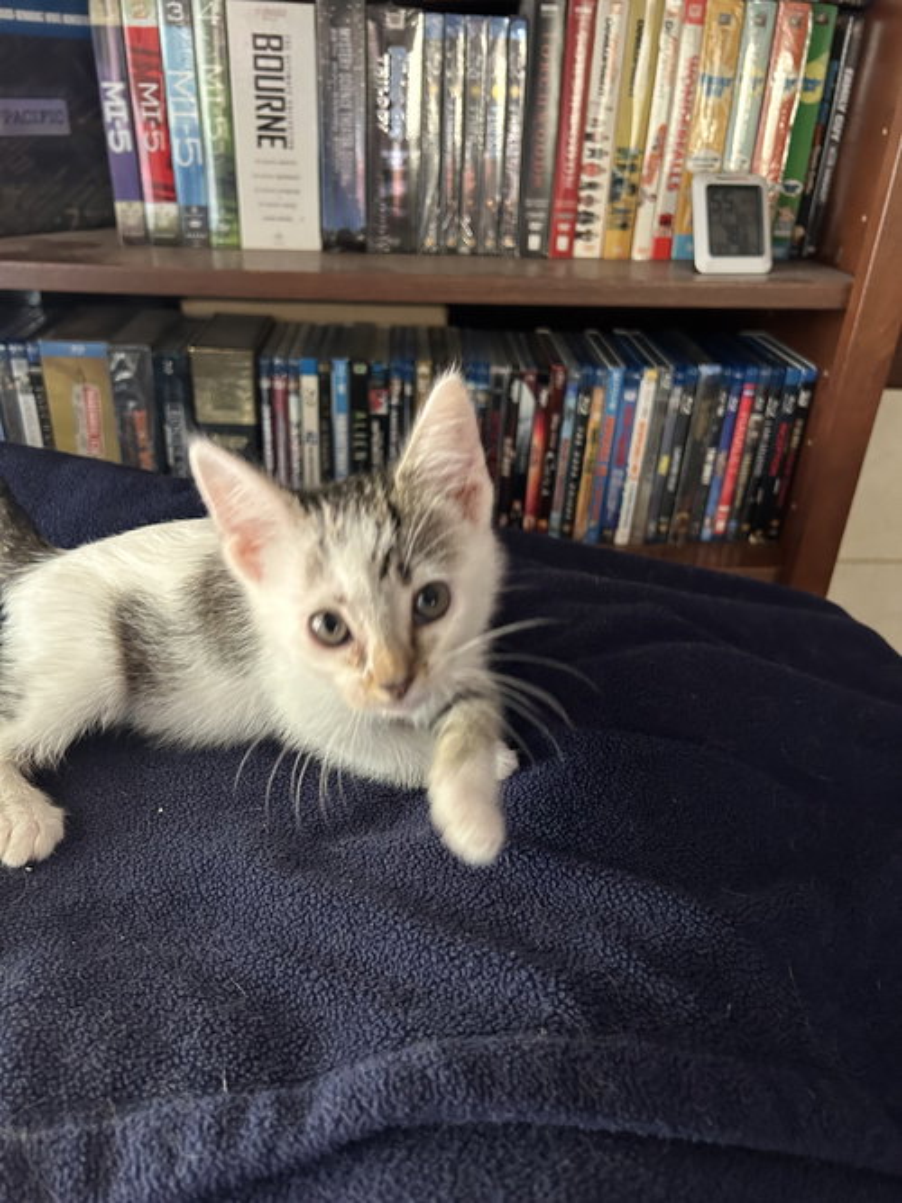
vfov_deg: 67.3
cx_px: 451
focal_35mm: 26
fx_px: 904
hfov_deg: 53.0
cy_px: 602
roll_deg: -4.1
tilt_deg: -28.6
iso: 400
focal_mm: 5.7
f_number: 1.5
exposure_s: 1/40
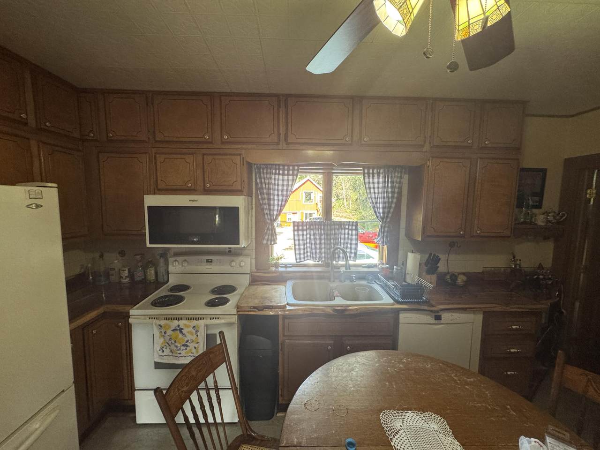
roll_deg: -0.6
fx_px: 243
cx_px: 300
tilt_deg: -4.4
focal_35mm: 14
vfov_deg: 85.7
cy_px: 225
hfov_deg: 102.1
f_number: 2.2
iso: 250
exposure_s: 1/120
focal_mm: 2.22
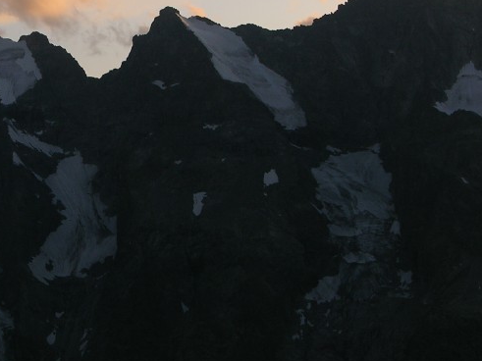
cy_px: 179
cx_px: 34
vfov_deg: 12.2
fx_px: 1684
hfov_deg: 16.1
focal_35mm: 121
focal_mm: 14.7
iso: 50
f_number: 4.4
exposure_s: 1/144
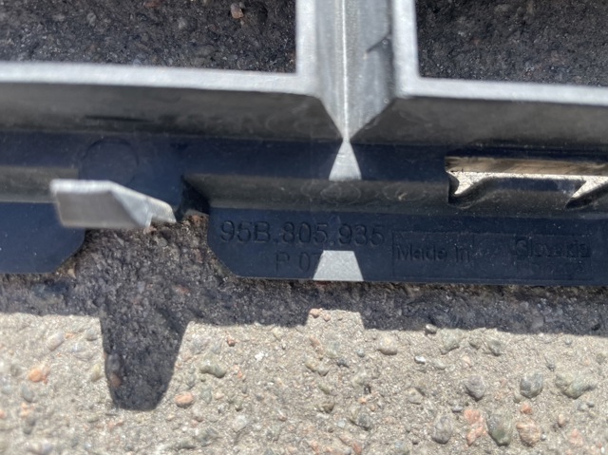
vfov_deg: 53.0
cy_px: 228
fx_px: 456
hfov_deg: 67.3
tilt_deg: -82.4
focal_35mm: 26
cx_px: 304
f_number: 1.6
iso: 32
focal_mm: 4.2
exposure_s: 1/1062
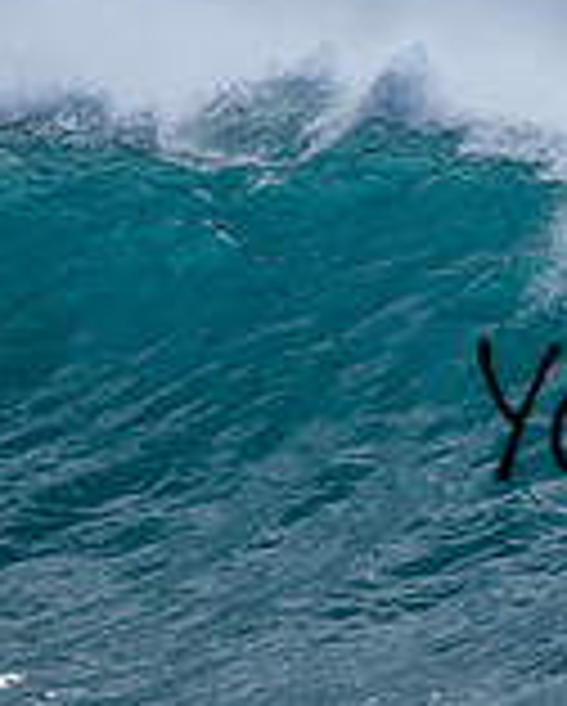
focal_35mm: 2768
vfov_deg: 0.7
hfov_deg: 0.6
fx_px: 57950
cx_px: 940
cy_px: 371
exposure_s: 1/2000
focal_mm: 800
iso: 280
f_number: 6.3
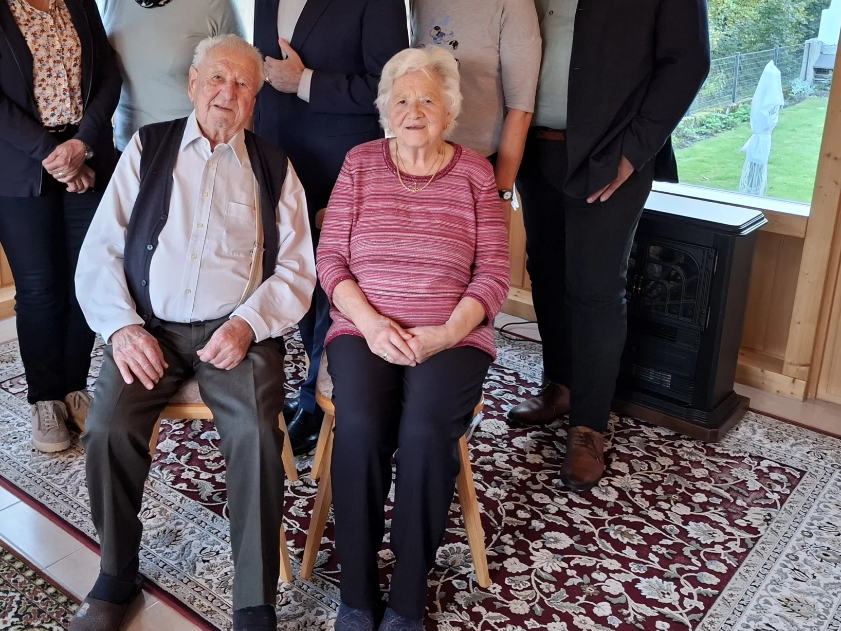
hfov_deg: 50.8
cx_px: 310
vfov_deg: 39.2
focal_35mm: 36
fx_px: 875
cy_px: 211
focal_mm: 5.54
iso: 250
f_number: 1.8
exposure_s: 1/33
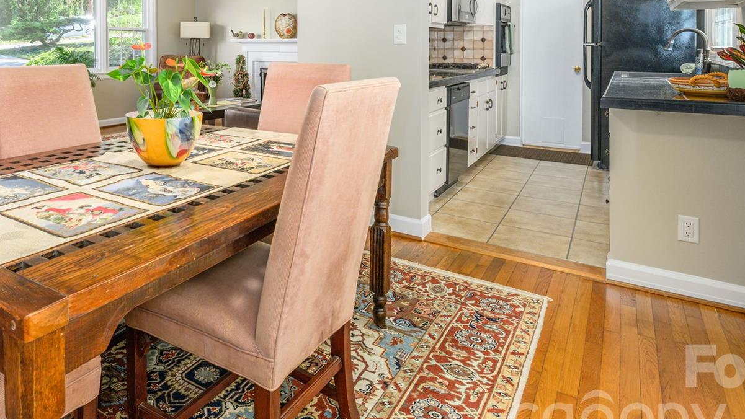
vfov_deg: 42.3
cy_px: 43
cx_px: 248
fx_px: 494
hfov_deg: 71.8
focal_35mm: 25
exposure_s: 1/100
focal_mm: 14
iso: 320
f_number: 8
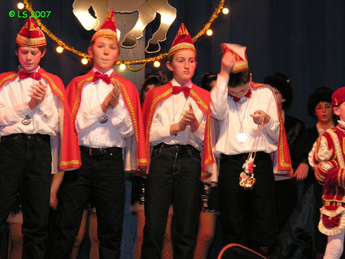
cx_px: 172
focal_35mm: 127
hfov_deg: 15.5
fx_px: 1266
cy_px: 130
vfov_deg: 11.7
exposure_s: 1/30
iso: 200
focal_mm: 32.4
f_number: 4.3
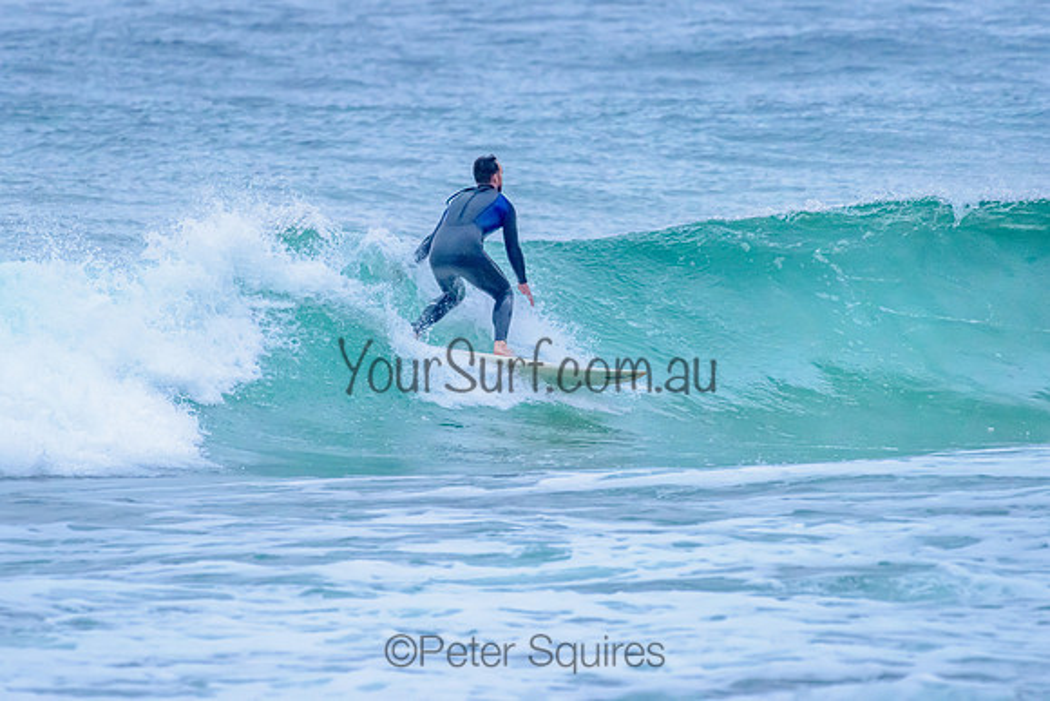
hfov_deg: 3.4
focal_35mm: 613
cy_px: 272
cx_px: 492
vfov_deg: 2.2
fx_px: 17872
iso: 2800
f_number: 5.6
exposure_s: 1/2000
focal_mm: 500
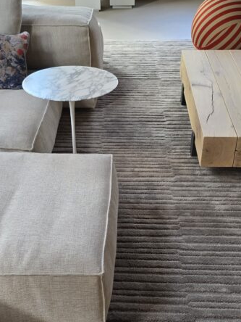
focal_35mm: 53
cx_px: 110
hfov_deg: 27.5
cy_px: 229
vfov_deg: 35.6
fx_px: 492
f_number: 1.7
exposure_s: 1/50
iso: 64
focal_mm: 6.3
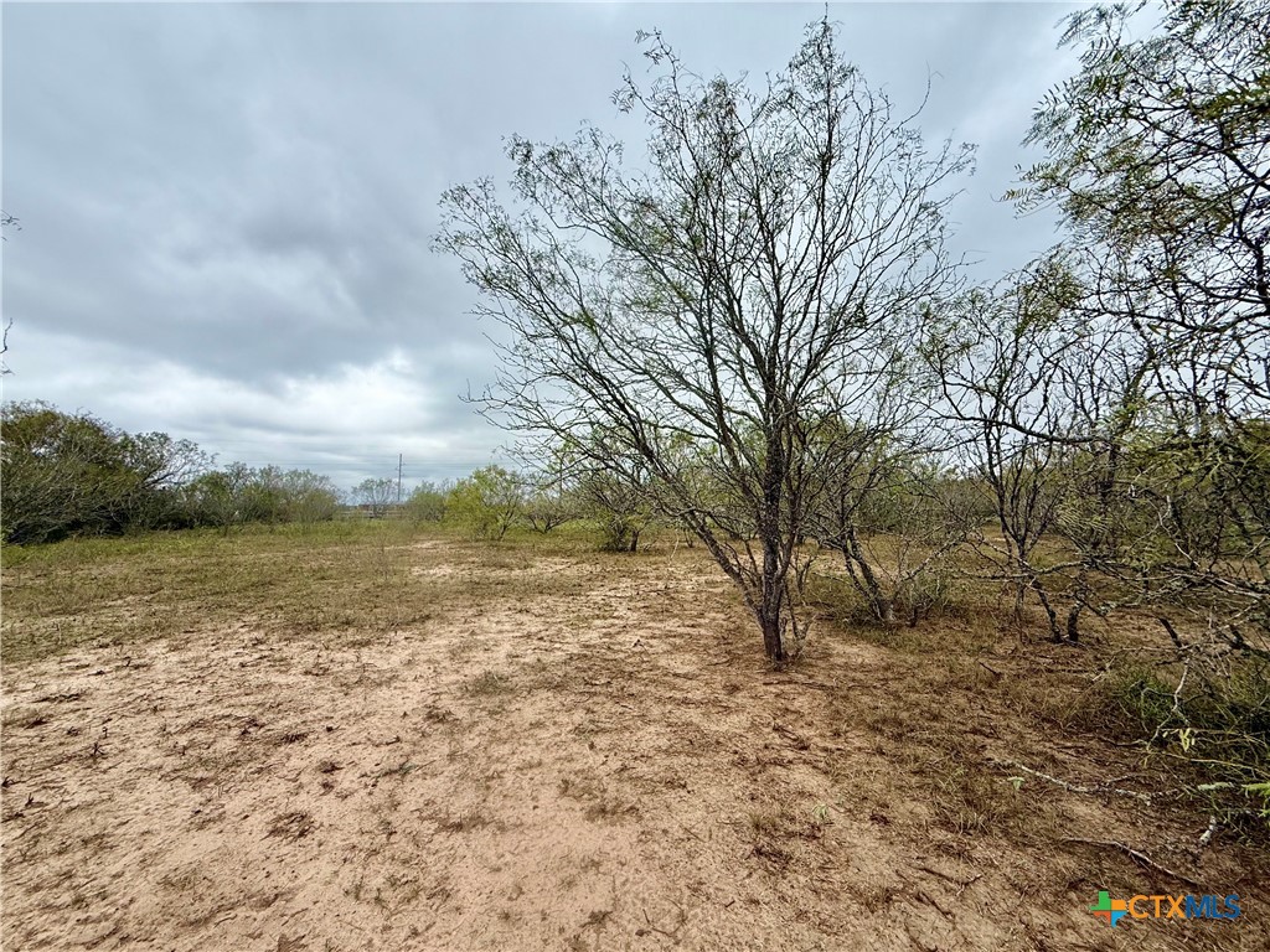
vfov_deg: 85.7
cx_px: 635
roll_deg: +0.0
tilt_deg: +4.1
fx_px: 514
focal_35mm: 14
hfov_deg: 102.1
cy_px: 476
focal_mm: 2.22
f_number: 2.2
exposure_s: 1/569
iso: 50
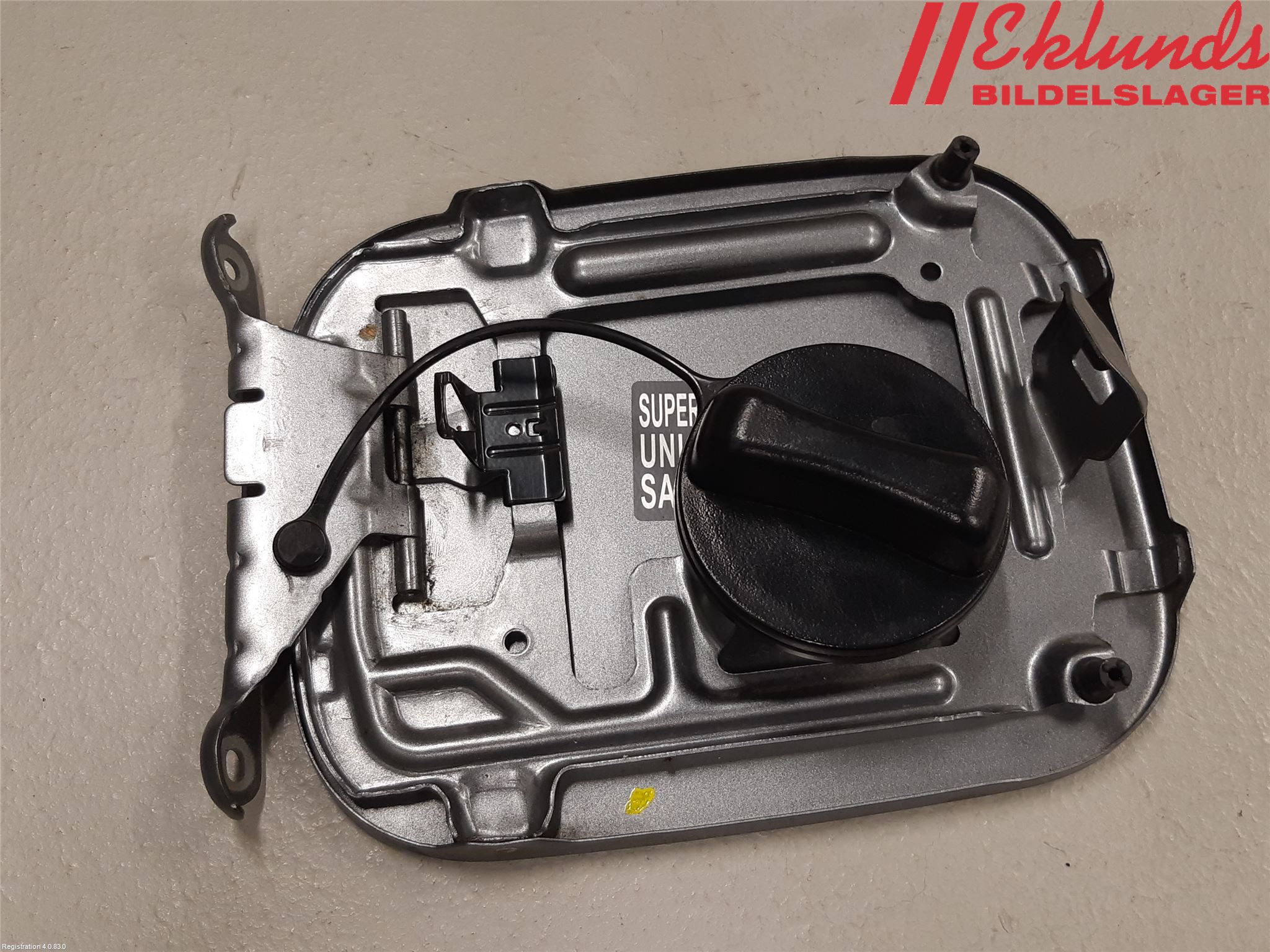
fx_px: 954
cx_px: 635
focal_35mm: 26
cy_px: 476
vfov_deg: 53.1
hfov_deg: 67.3
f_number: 1.7
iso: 80
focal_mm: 3.93
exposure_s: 1/50
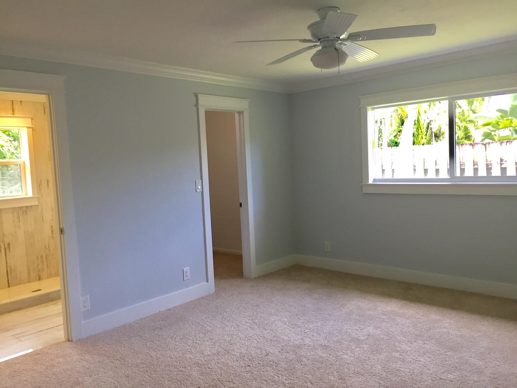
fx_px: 433
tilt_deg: -5.9
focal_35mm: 29
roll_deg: +1.5
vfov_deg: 48.2
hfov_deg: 61.7
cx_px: 258
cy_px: 194
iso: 32
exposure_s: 1/30
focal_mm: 4.15
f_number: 2.2
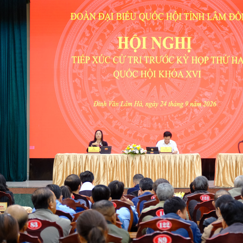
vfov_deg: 16.0
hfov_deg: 15.9
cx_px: 164
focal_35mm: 109
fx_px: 866
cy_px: 122
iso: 1600
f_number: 4
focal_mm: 56.5
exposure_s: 1/60
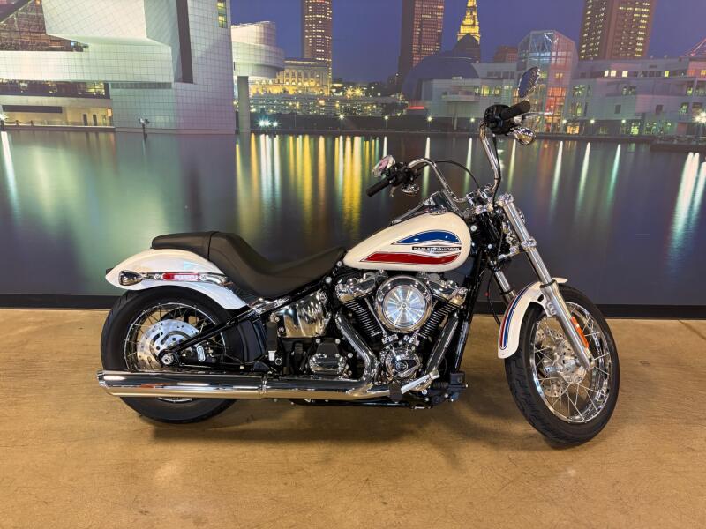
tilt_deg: -18.8
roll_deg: -1.3
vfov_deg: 53.1
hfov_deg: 67.3
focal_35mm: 26
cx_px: 353
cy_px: 264
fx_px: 530
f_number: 1.6
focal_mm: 5.96
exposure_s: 1/50
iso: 200
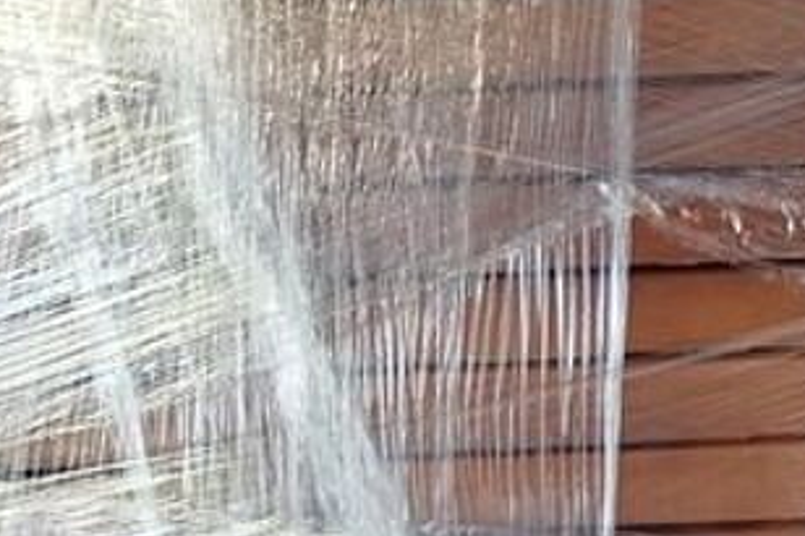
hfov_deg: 18.8
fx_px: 2414
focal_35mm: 108
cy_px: 88
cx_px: 583
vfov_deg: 12.6
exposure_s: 1/25
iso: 500
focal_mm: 5.31
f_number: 1.7
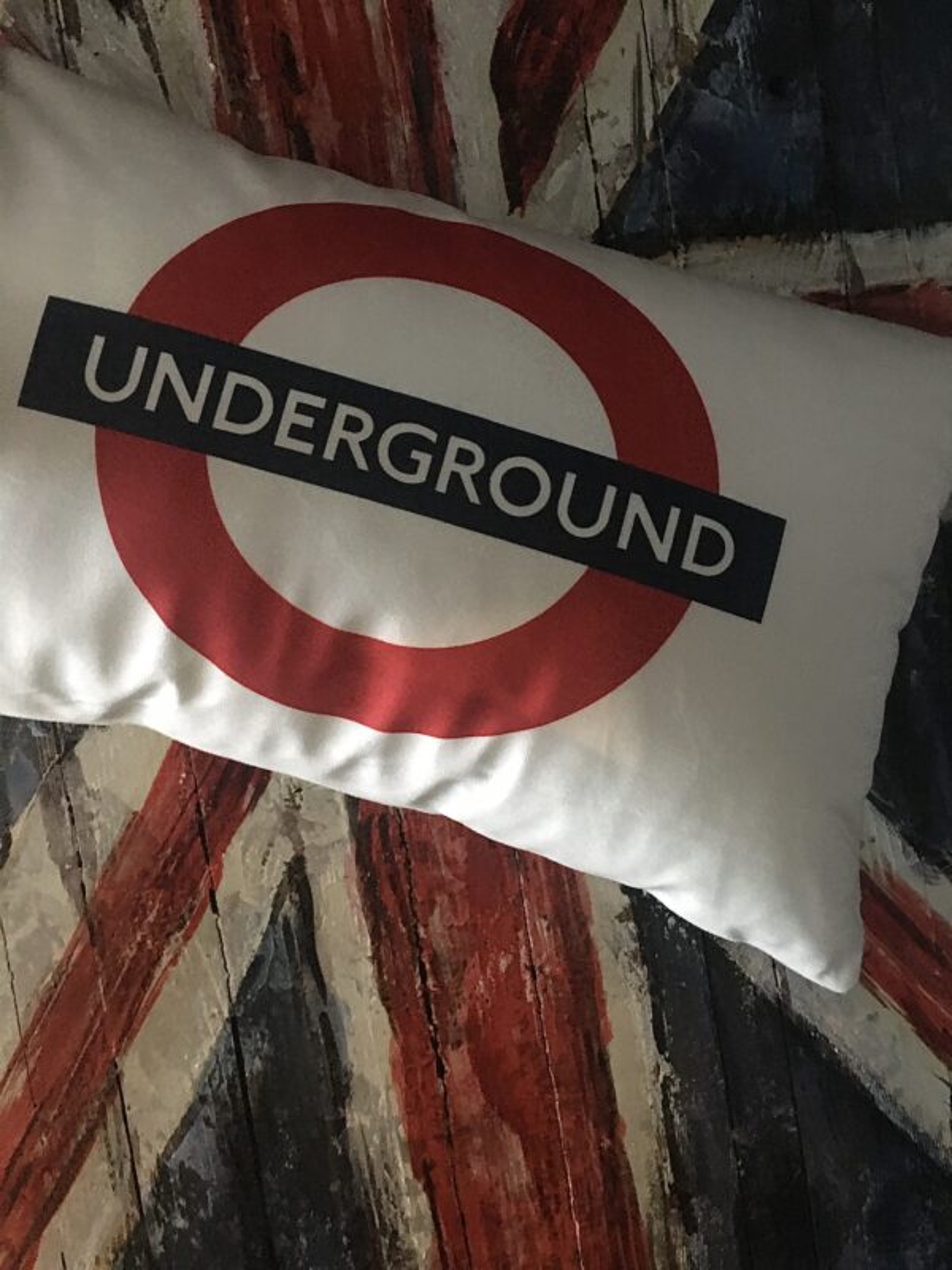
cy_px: 635
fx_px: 1063
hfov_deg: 48.2
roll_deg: +8.2
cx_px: 476
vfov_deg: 61.7
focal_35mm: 29
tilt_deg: -2.2
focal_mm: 4.15
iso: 100
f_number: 2.2
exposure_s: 1/4
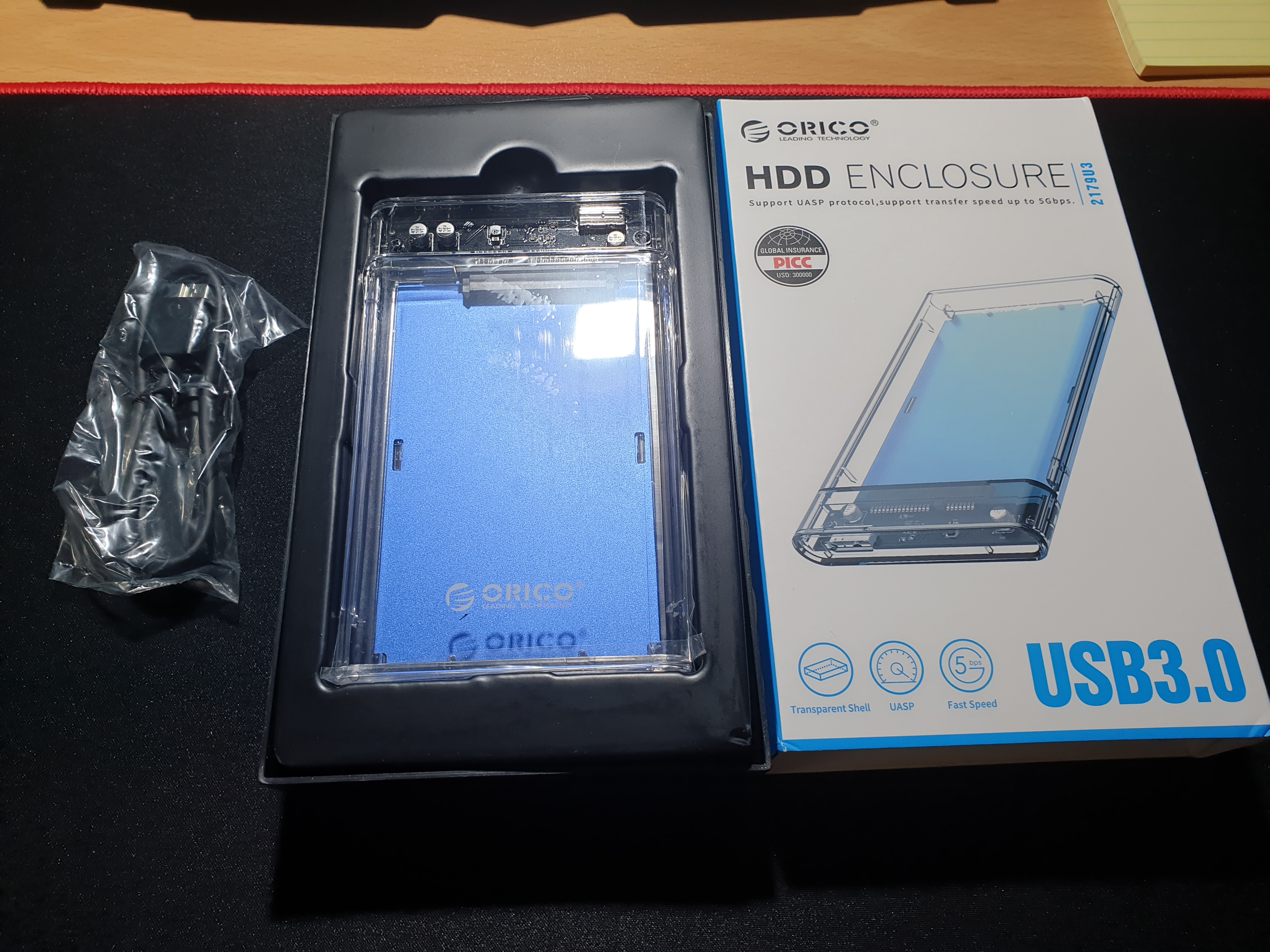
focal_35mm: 26
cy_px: 476
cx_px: 635
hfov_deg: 67.3
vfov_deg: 53.1
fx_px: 954
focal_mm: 4.3
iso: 64
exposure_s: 1/50
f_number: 2.4
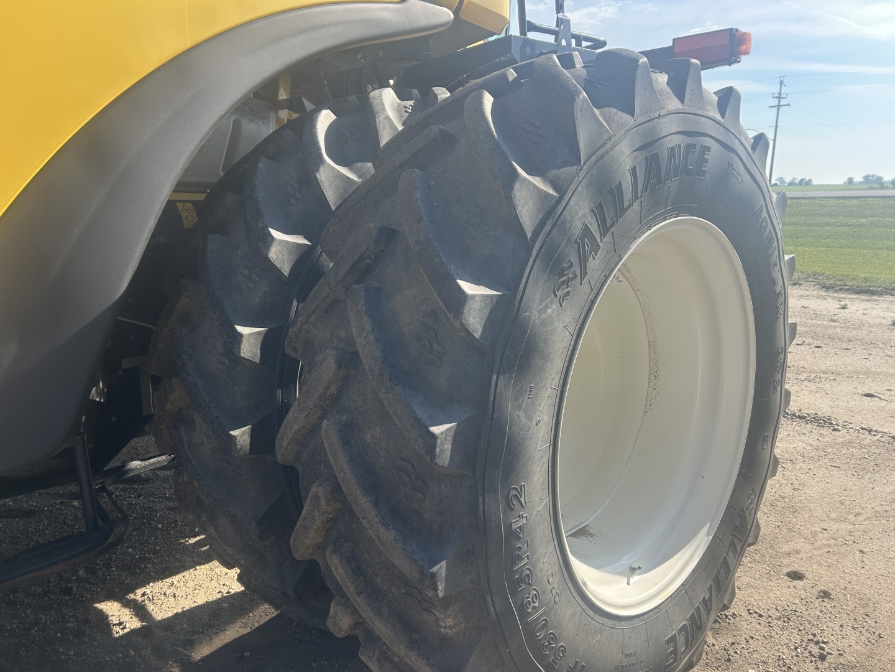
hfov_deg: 67.3
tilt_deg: -11.9
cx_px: 448
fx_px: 672
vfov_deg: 53.1
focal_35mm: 26
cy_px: 336
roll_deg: +1.4
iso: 50
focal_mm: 5.7
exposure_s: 1/1431
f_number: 1.5
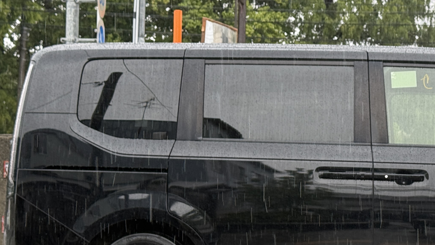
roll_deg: -1.2
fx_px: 1188
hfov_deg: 20.4
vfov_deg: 11.7
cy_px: 162
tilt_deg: +3.4
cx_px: 383
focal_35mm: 103
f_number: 1.78
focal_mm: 6.76
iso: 64
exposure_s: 1/228
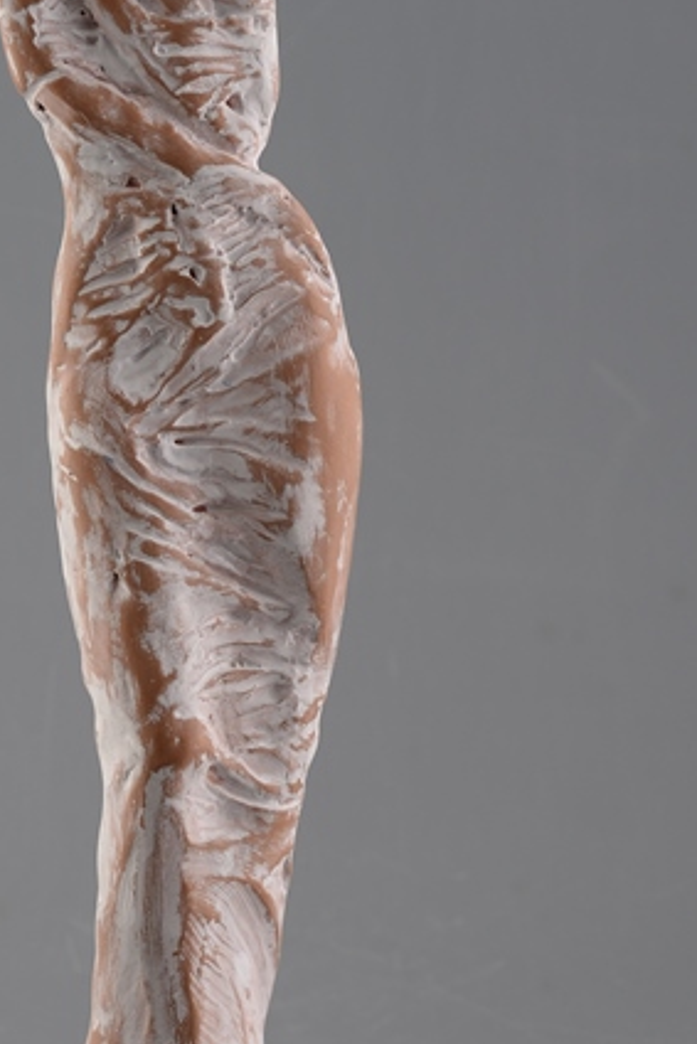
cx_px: 198
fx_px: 6296
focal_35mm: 217
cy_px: 511
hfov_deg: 6.3
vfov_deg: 9.5
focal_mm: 85
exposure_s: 1/160
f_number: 11
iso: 100
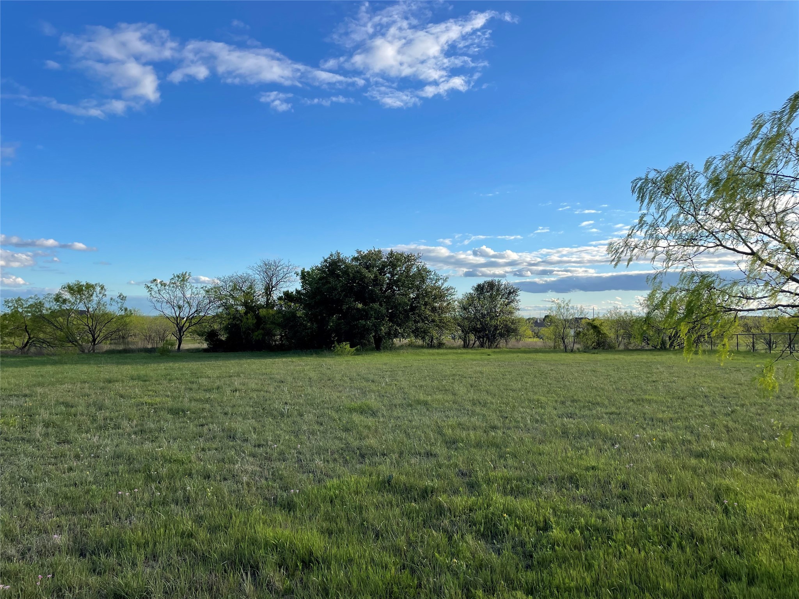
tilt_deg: +3.3
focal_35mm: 26
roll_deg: -0.7
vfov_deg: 53.1
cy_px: 300
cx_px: 400
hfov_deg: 67.3
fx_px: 600
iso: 32
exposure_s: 1/2451
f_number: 1.6
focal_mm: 4.2
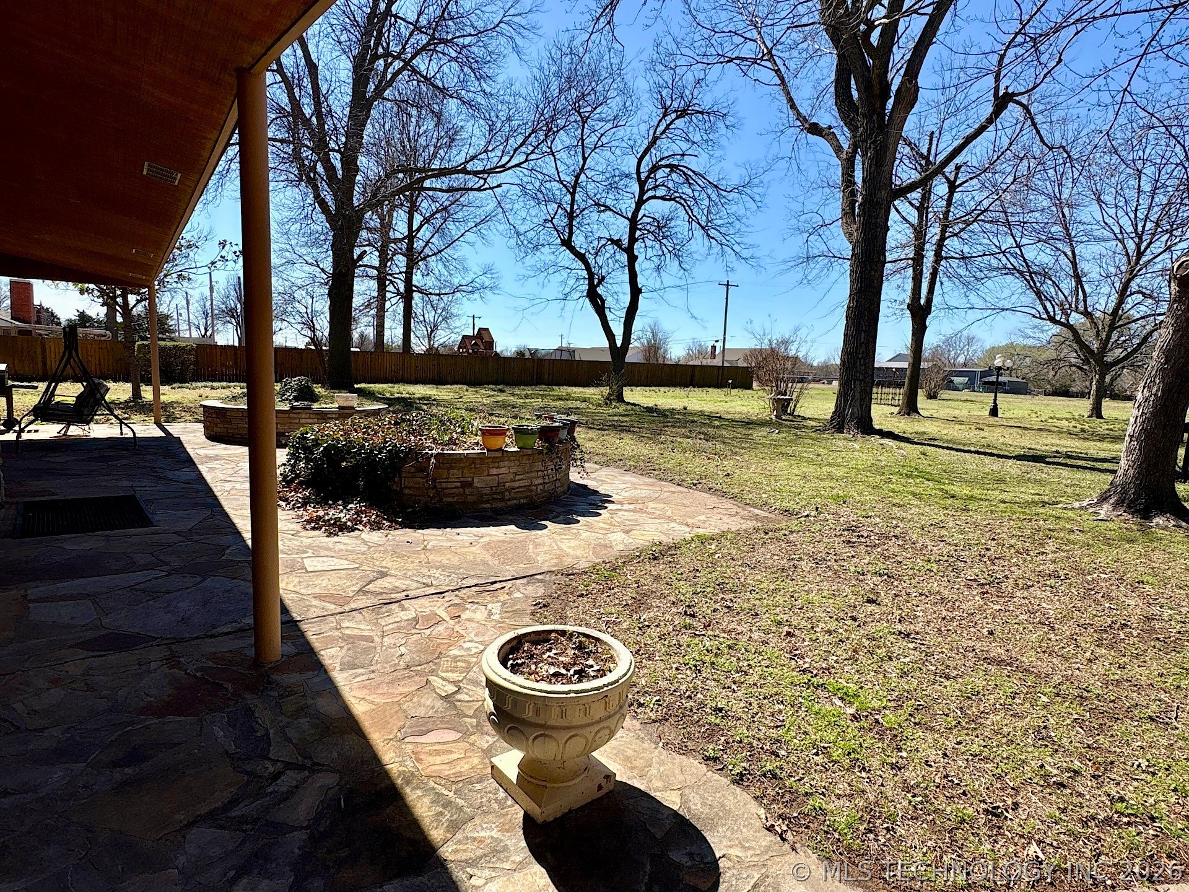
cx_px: 594
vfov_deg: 85.7
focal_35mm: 14
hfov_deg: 102.1
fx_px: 481
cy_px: 446
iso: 50
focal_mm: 2.22
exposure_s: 1/1927
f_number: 2.2
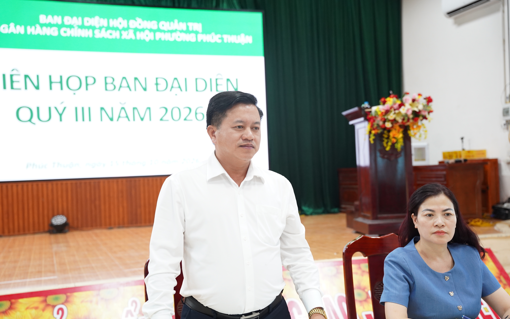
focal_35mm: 43
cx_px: 254
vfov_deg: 30.1
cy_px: 170
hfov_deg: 46.6
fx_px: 592
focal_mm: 41.6
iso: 2000
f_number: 3.2
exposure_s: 1/125
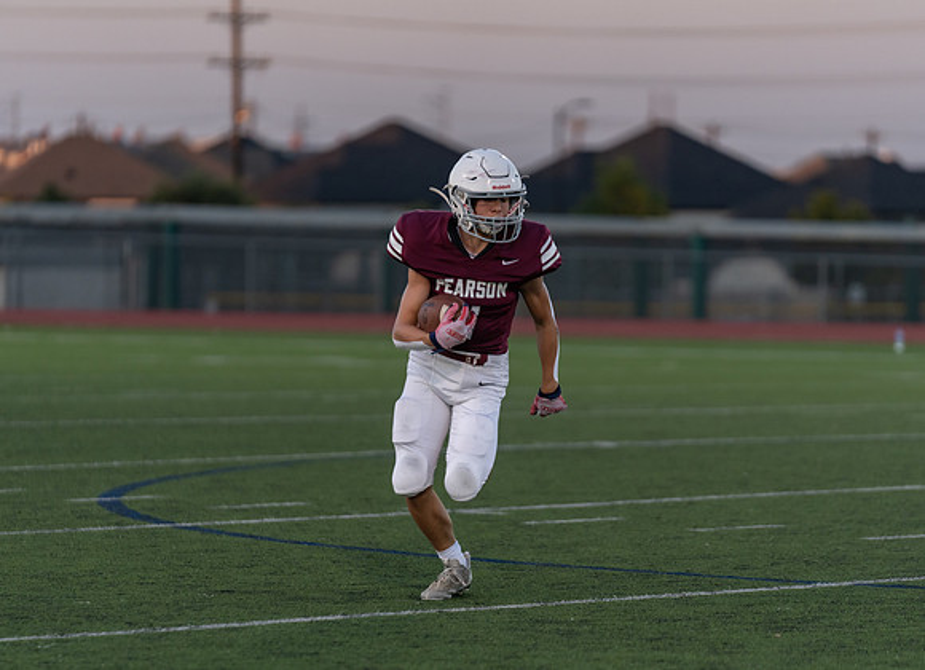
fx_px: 6489
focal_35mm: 246
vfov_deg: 5.9
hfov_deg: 8.2
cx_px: 474
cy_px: 368
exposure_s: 1/1250
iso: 640
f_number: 2.8
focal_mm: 200
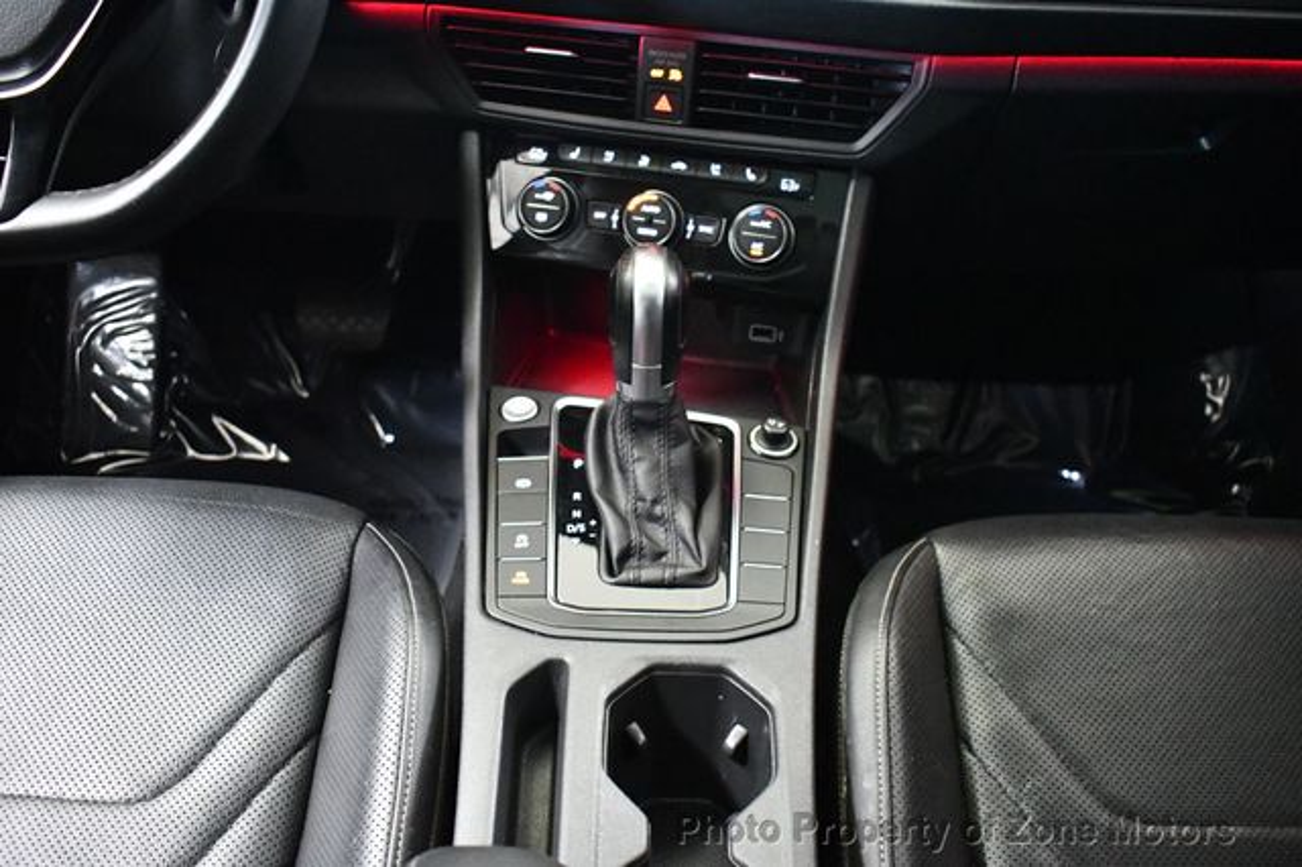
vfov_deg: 39.9
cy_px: 434
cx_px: 651
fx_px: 1193
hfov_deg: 57.2
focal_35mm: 33
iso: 10000
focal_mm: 22
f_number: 3.8
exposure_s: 1/60
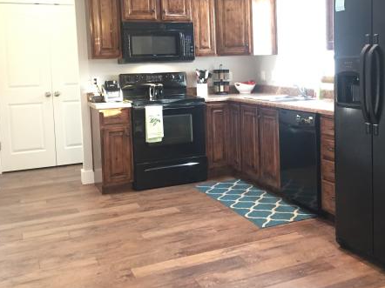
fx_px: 467
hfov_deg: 44.1
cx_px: 262
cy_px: 96
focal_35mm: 42
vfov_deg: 34.0
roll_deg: +0.9
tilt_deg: -5.1
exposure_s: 1/30
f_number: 2.2
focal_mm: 4.15
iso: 200
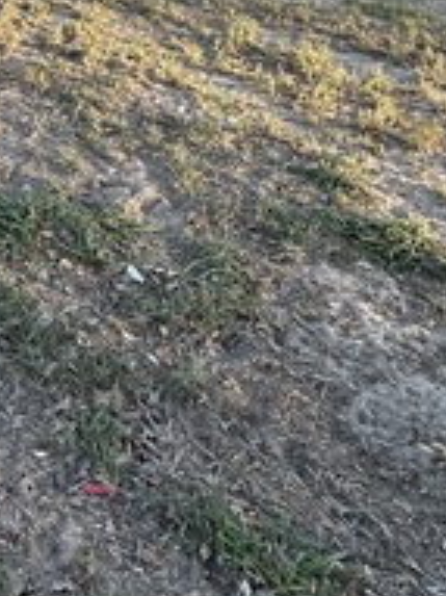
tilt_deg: -4.5
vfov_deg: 33.5
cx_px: -90
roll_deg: -2.2
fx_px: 808
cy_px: -106
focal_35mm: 47
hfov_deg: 27.2
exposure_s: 1/230
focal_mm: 2.22
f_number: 2.2
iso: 40
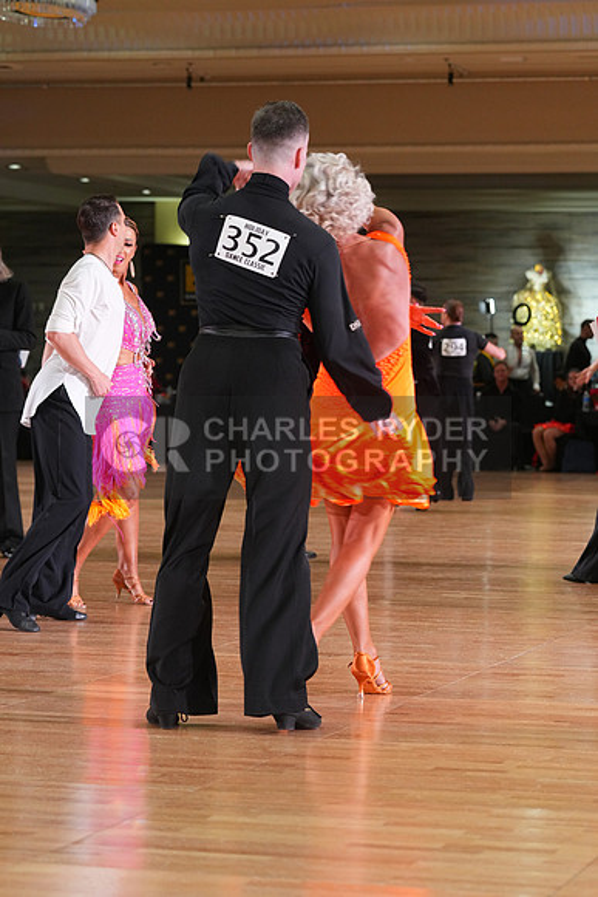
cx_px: 299
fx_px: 2664
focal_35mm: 107
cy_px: 448
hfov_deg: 12.8
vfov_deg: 19.1
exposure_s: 1/200
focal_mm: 107
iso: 2500
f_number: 5
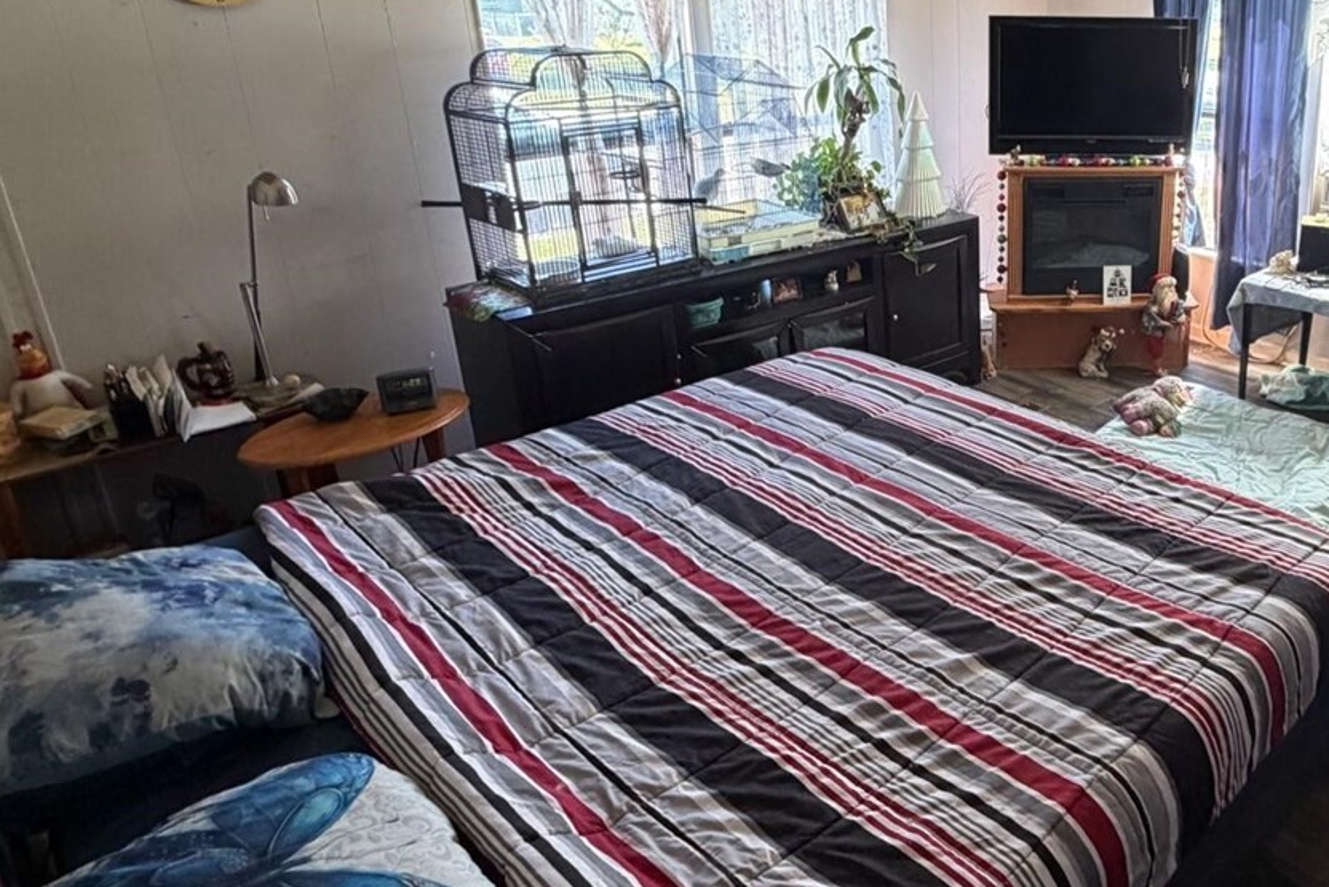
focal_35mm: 28
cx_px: 1038
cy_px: 328
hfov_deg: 60.8
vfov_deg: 46.0
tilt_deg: -17.3
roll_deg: -0.1
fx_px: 1034
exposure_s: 1/94
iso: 320
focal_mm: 2.22
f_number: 2.2
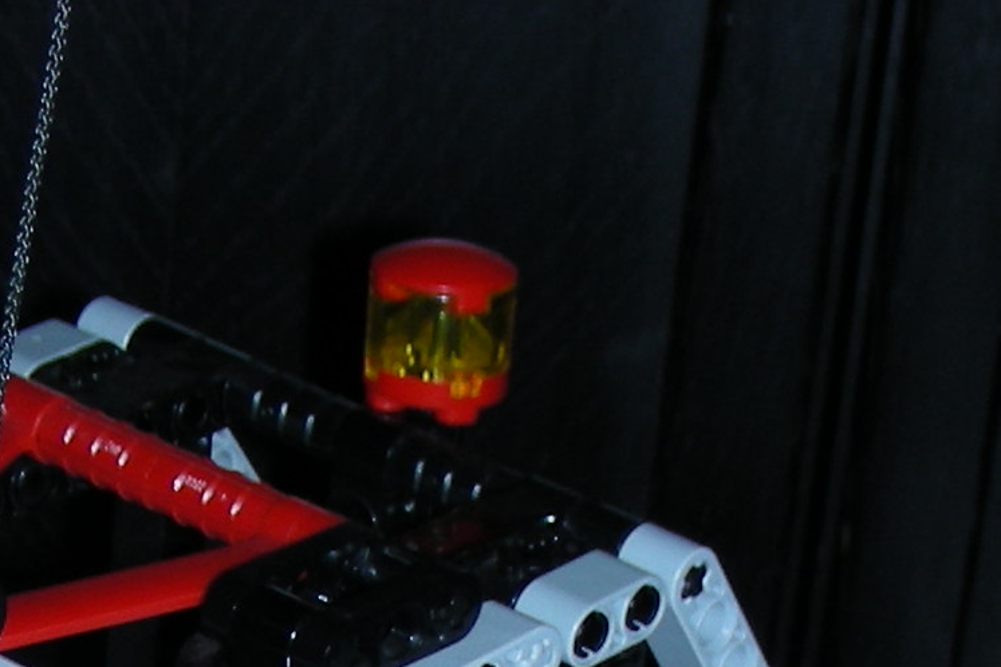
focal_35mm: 149
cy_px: 1392
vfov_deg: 8.7
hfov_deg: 13.7
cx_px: 243
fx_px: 4143
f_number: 3.5
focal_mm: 6.3
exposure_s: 1/60
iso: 50
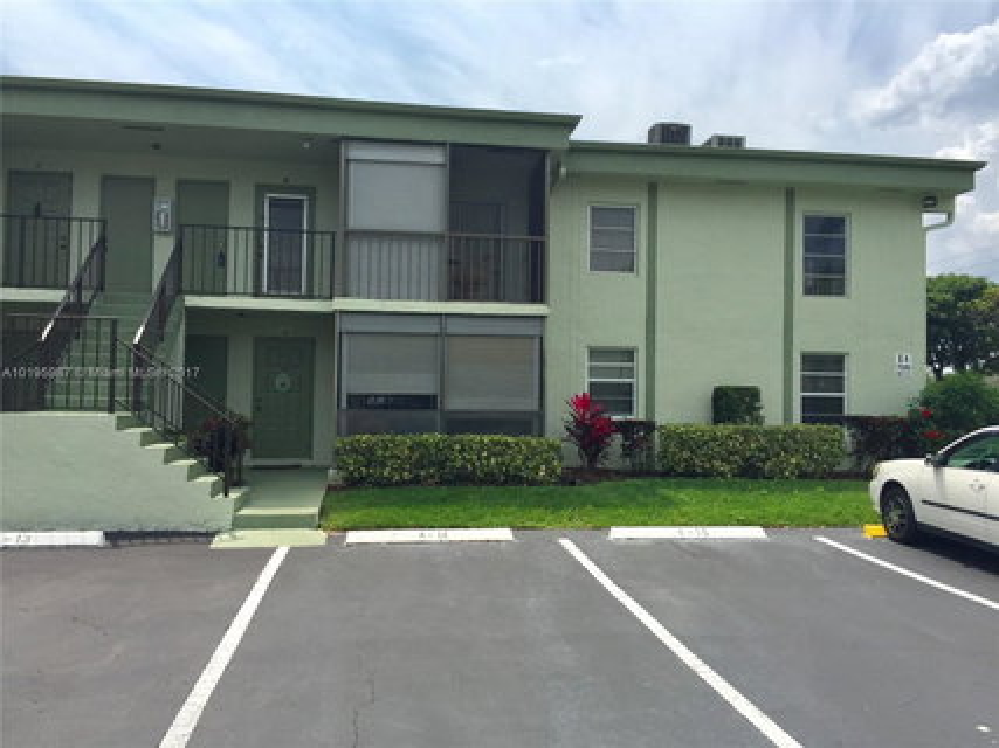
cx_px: 500
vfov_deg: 48.2
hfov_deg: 61.7
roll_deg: -2.1
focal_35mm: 29
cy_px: 374
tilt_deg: +1.1
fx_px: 837
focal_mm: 4.15
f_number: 2.2
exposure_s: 1/2639
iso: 32
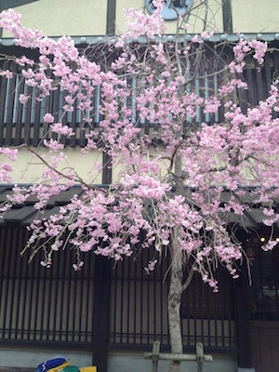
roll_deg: -0.2
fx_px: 376
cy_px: 186
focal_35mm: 35
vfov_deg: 52.6
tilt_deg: +12.4
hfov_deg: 40.7
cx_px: 140
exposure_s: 1/160
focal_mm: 4.28
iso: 50
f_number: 2.4
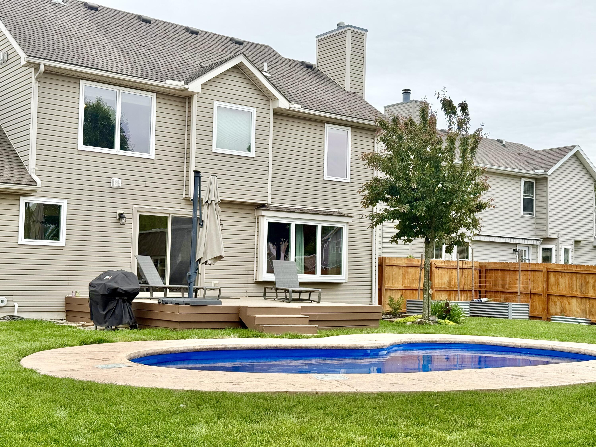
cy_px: 224
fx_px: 826
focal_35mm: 48
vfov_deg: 30.3
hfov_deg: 39.7
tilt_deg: +2.8
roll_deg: -1.7
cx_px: 298
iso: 100
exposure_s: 1/1754
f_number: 1.78
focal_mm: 6.76
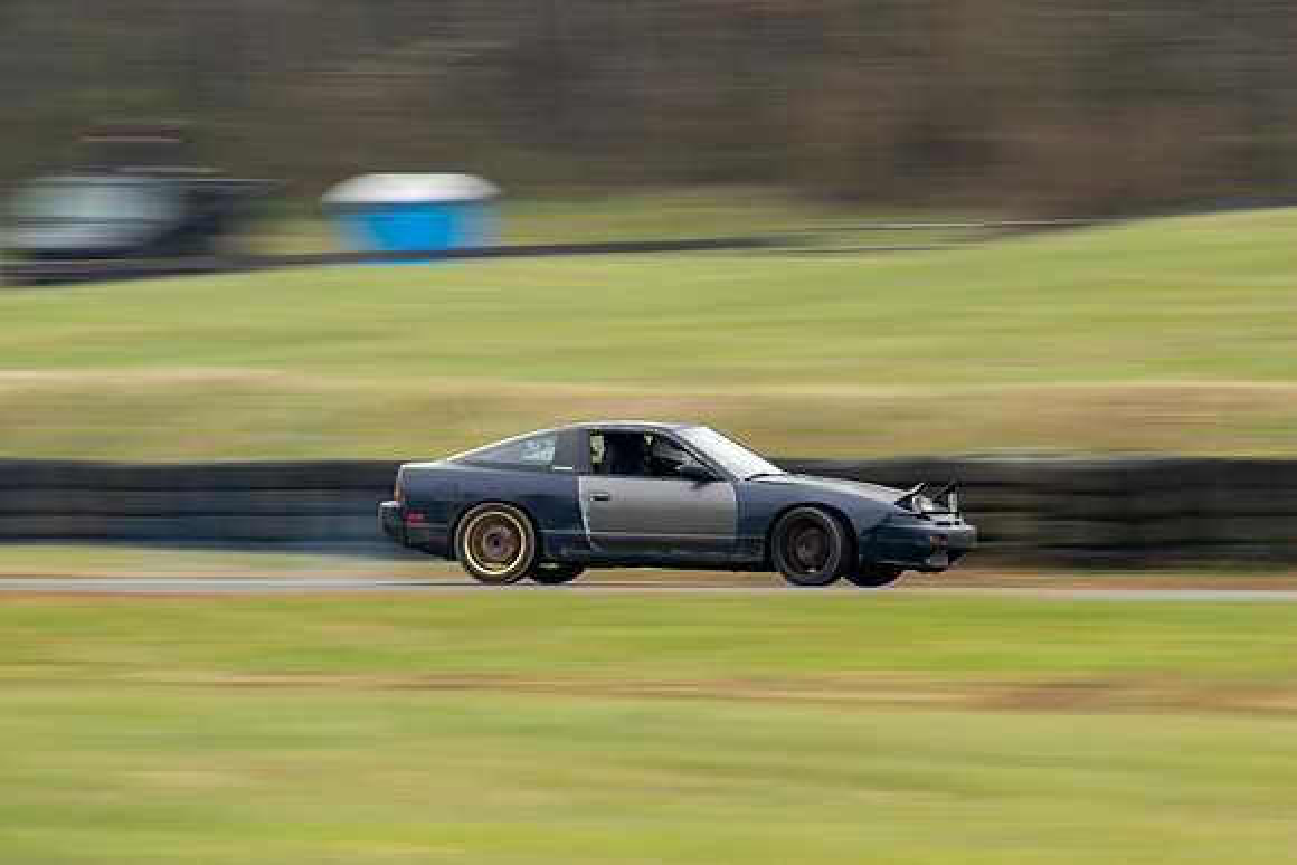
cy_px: 432
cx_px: 648
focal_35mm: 450
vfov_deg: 3.1
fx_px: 16216
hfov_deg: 4.6
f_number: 13
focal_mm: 300
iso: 100
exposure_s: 1/25
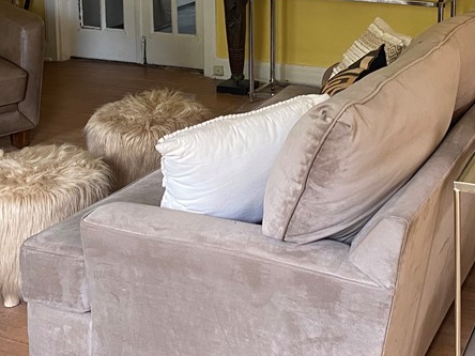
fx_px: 823
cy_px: -42
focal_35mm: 60
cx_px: 361
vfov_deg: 22.9
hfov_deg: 31.6
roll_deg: +0.1
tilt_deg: -7.6
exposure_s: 1/60
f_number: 1.8
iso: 200
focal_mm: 4.25
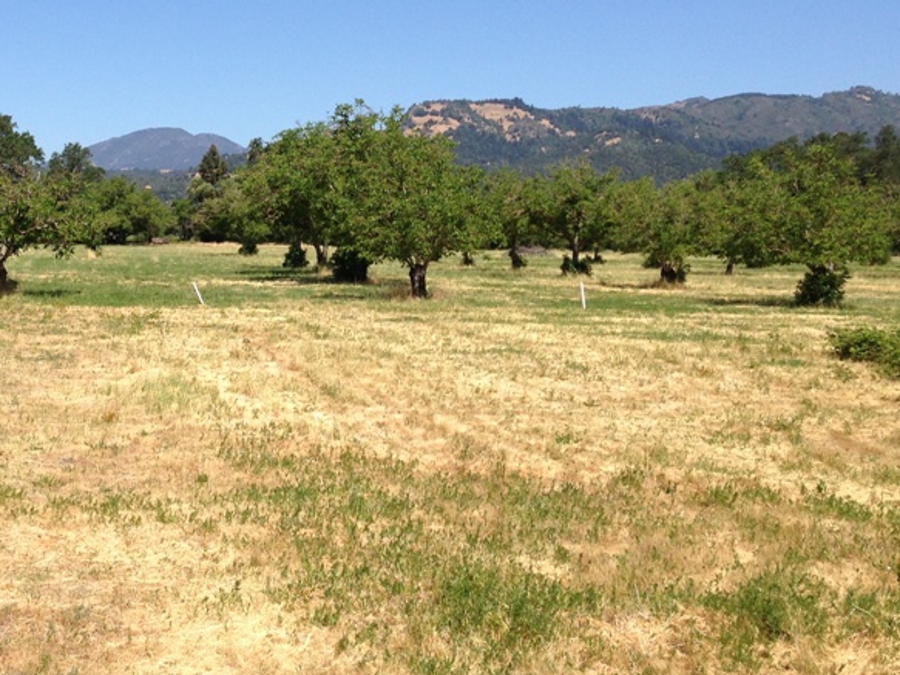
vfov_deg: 25.0
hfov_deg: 32.5
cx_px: 211
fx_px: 1508
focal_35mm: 58
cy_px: 185
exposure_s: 1/1748
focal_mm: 4.13
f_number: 2.4
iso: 50
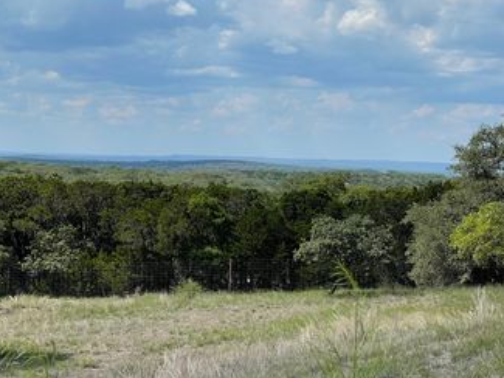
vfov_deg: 18.4
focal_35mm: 80
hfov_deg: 24.3
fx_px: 1165
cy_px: 153
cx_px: 160
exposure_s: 1/2994
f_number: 2
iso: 25
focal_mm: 6
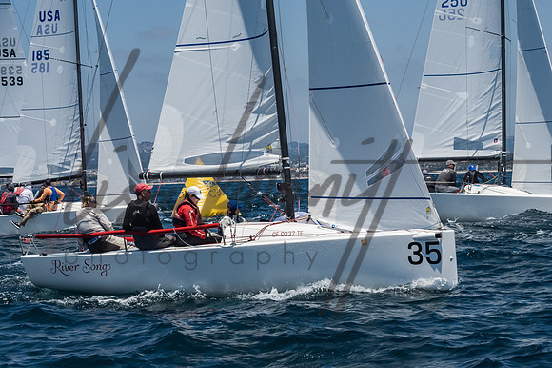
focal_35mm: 105
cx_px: 276
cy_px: 184
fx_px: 1609
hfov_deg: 19.5
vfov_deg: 13.0
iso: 640
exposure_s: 1/1600
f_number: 14
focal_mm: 70
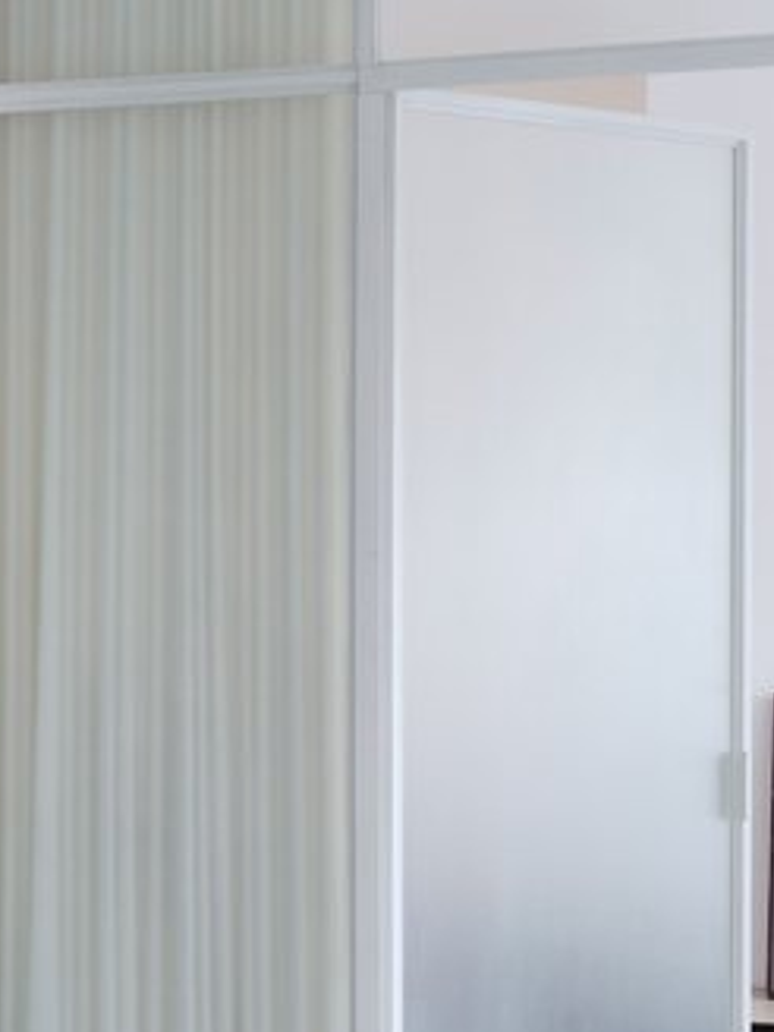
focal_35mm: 91
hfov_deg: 15.1
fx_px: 2713
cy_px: 643
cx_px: -352
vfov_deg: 21.5
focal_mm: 35
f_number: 20
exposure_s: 1/6
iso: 400
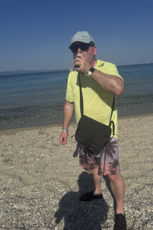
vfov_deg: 71.5
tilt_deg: -15.6
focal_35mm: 25
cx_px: 79
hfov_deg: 51.3
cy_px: 115
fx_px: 159
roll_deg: +3.8
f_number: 1.78
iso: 80
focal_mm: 6.76
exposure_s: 1/12346
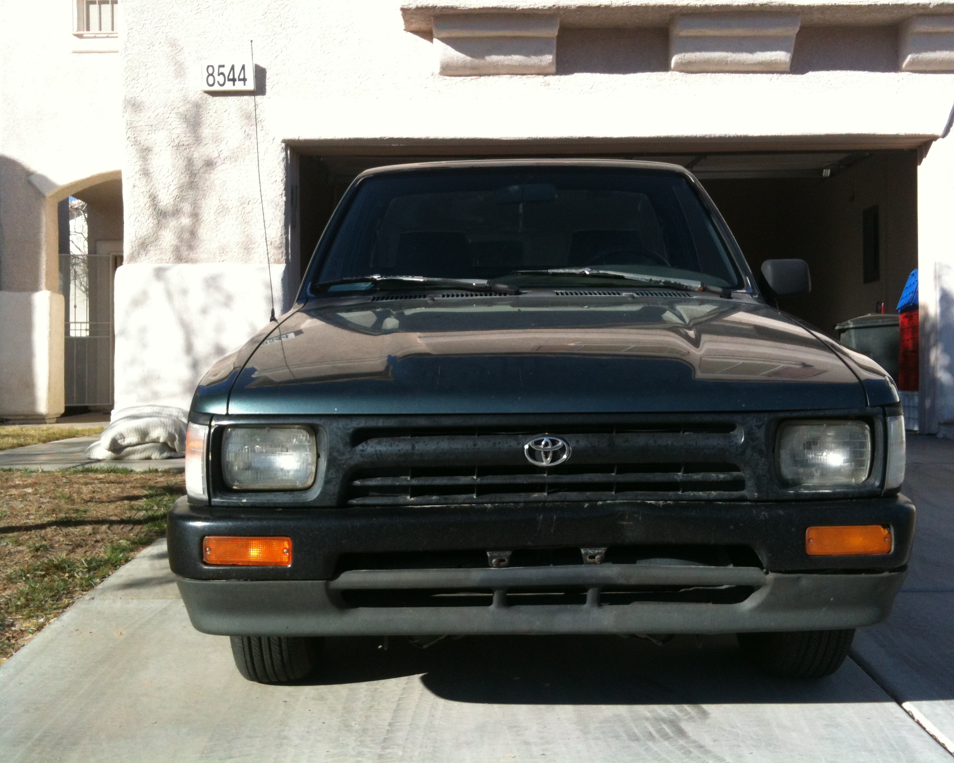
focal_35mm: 37
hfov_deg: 49.0
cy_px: 383
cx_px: 514
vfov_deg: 40.1
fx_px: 1045
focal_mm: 3.85
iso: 64
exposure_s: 1/718
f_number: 2.8
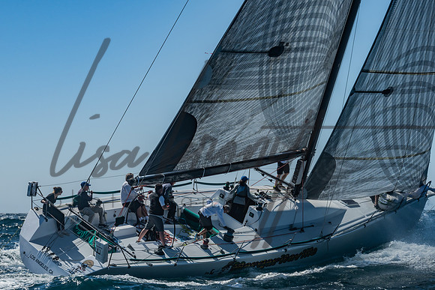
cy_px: 171
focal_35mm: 120
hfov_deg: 17.1
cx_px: 158
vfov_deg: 11.5
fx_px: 1446
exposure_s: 1/1250
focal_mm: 93
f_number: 6.3
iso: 160
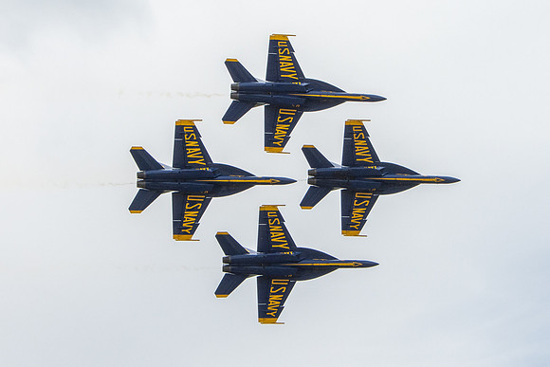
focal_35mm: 187
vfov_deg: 7.3
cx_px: 316
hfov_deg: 11.0
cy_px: 101
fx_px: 2860
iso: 250
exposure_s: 1/1000
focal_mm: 60
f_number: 10
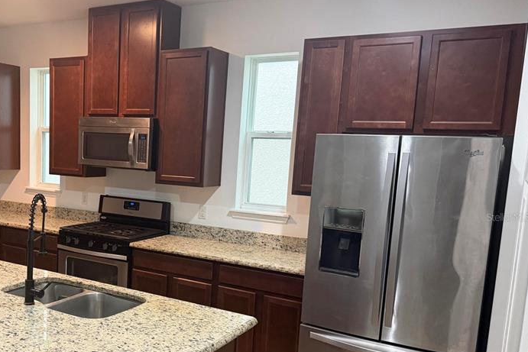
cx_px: 141
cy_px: 217
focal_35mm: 37
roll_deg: -1.8
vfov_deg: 35.8
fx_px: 543
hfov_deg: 50.1
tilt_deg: -7.5
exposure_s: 1/60
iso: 400
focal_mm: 6.76
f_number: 1.78
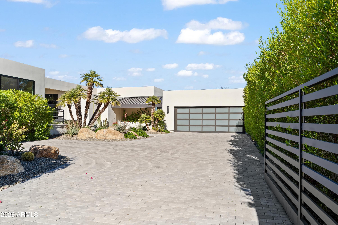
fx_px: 225
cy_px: 112
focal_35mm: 24
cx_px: 169
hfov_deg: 73.7
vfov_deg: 53.1
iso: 800
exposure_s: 1/1000
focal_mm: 24
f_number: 8
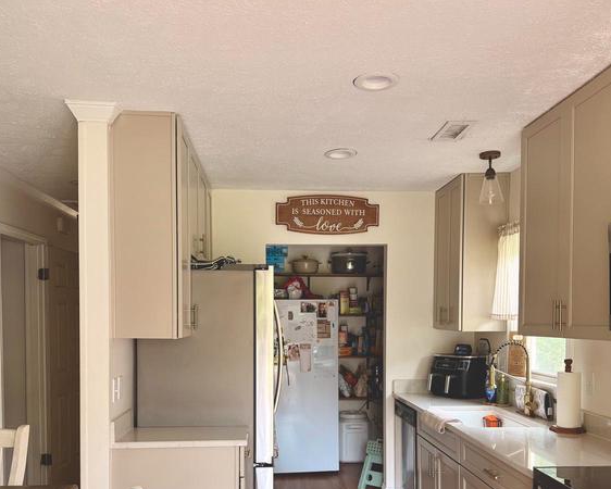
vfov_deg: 44.9
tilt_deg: -2.0
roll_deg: -0.1
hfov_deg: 55.6
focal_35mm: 32
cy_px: 338
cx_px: 306
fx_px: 579
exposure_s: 1/90.1
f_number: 1.78
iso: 200
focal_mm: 6.76
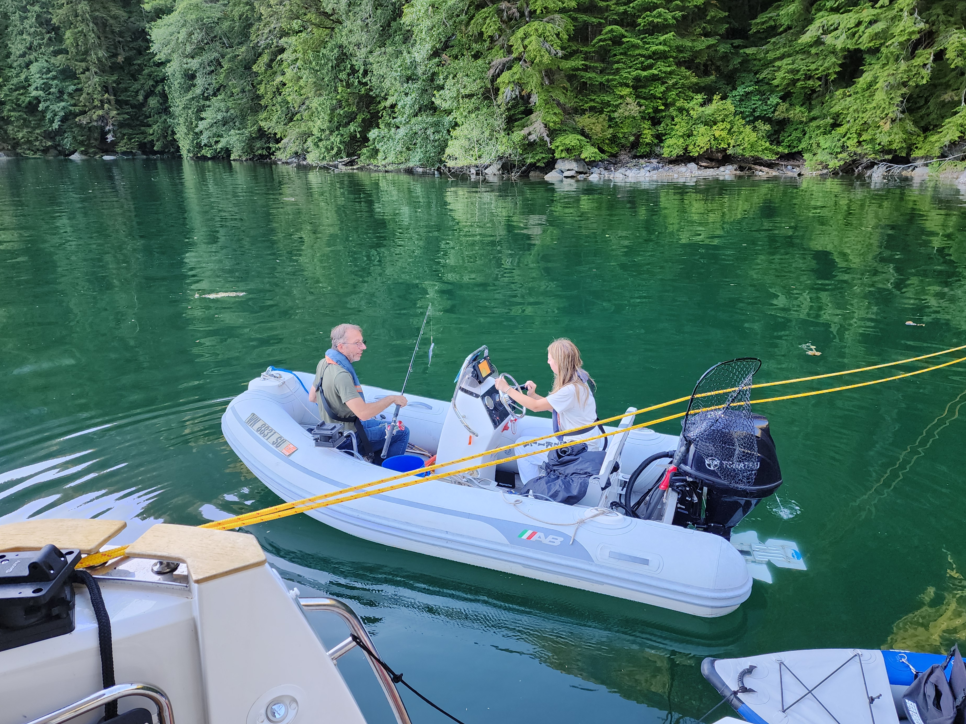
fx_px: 698
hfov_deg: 69.4
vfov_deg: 54.9
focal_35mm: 25
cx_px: 499
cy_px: 374
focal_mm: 6.4
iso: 100
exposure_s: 1/180
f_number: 1.8
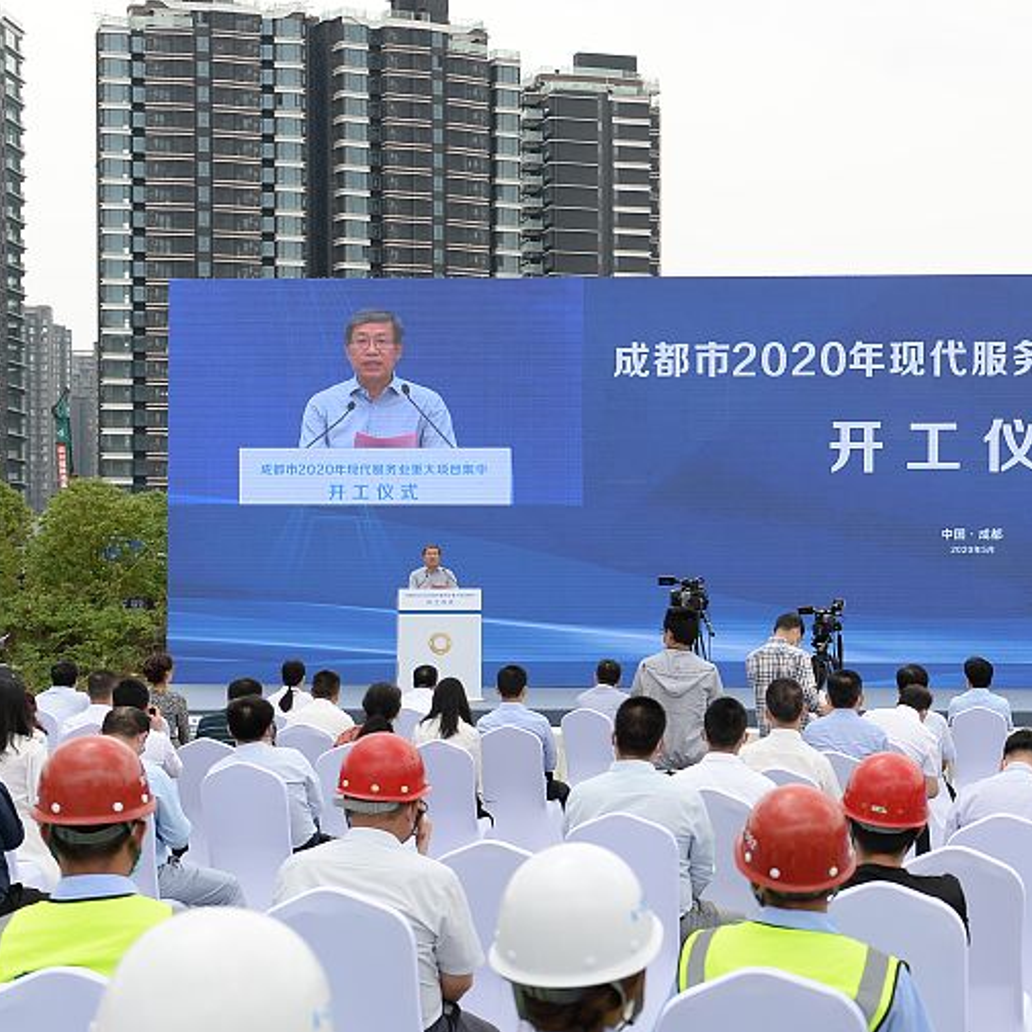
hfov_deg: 19.1
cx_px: 991
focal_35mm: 89
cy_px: 605
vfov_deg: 19.5
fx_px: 3002
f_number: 5
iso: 100
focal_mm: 44
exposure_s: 1/200
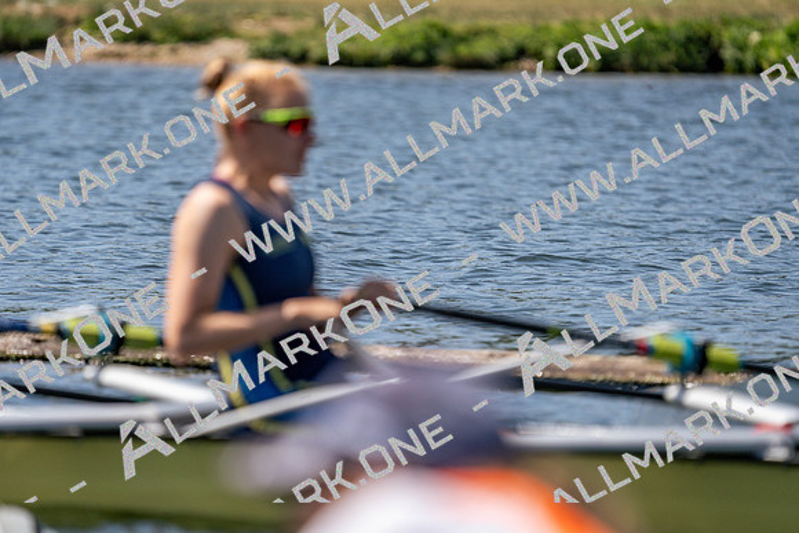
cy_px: 266
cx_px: 400
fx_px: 9790
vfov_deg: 3.1
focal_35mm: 441
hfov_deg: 4.7
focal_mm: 441
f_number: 6.3
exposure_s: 1/2000
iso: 250
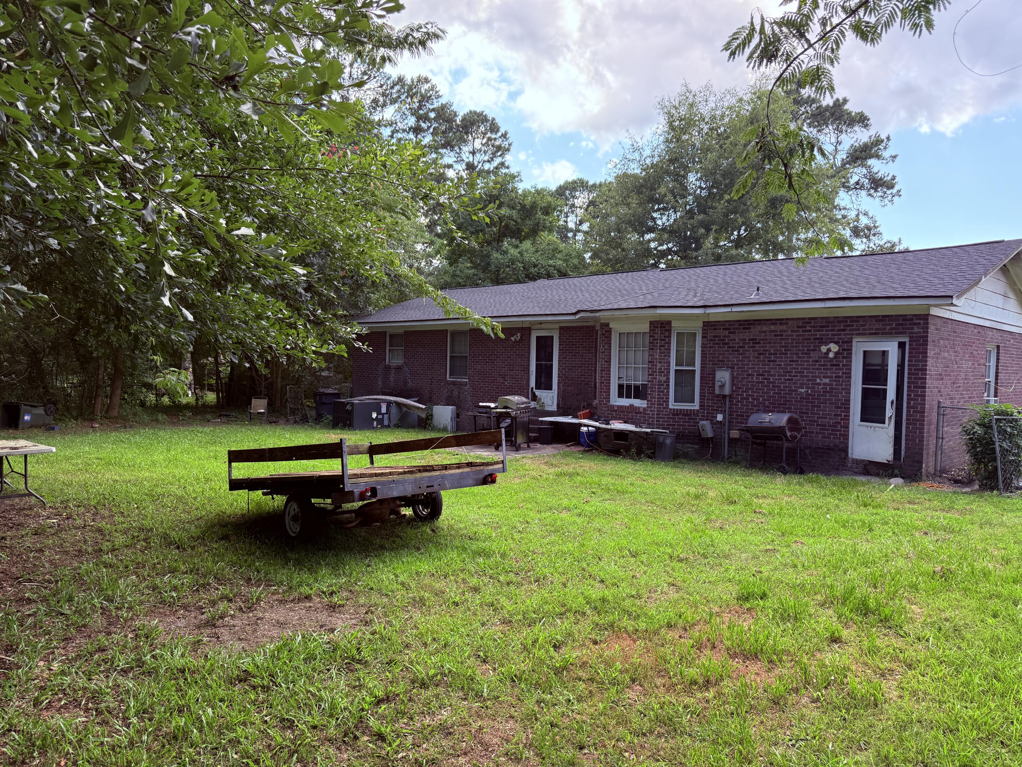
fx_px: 709
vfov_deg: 56.8
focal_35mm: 24
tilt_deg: -2.0
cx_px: 511
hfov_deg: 71.6
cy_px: 384
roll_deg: -1.1
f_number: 1.78
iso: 100
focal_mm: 6.76
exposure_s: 1/443
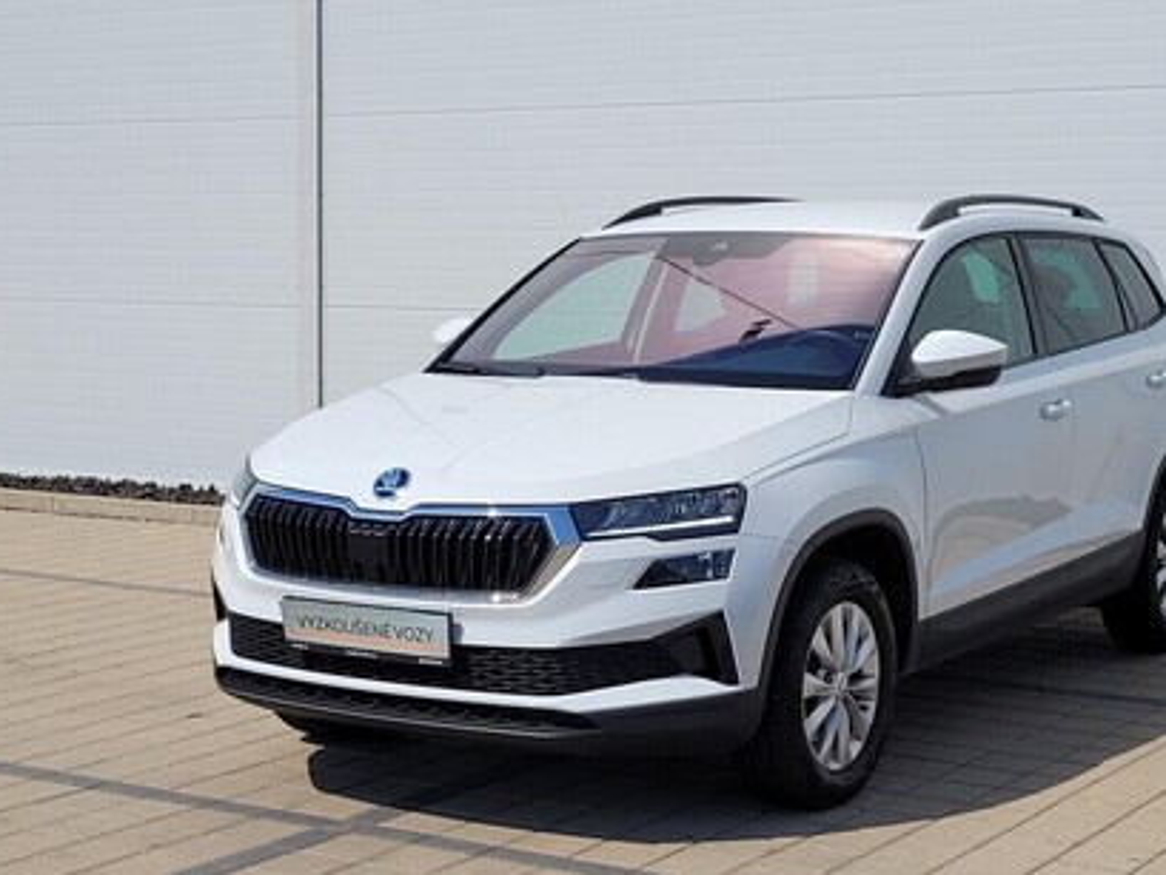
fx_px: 1179
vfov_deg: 40.7
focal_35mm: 35
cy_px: 463
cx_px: 701
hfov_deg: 52.2
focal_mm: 5.4
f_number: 1.8
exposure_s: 1/4131
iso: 40
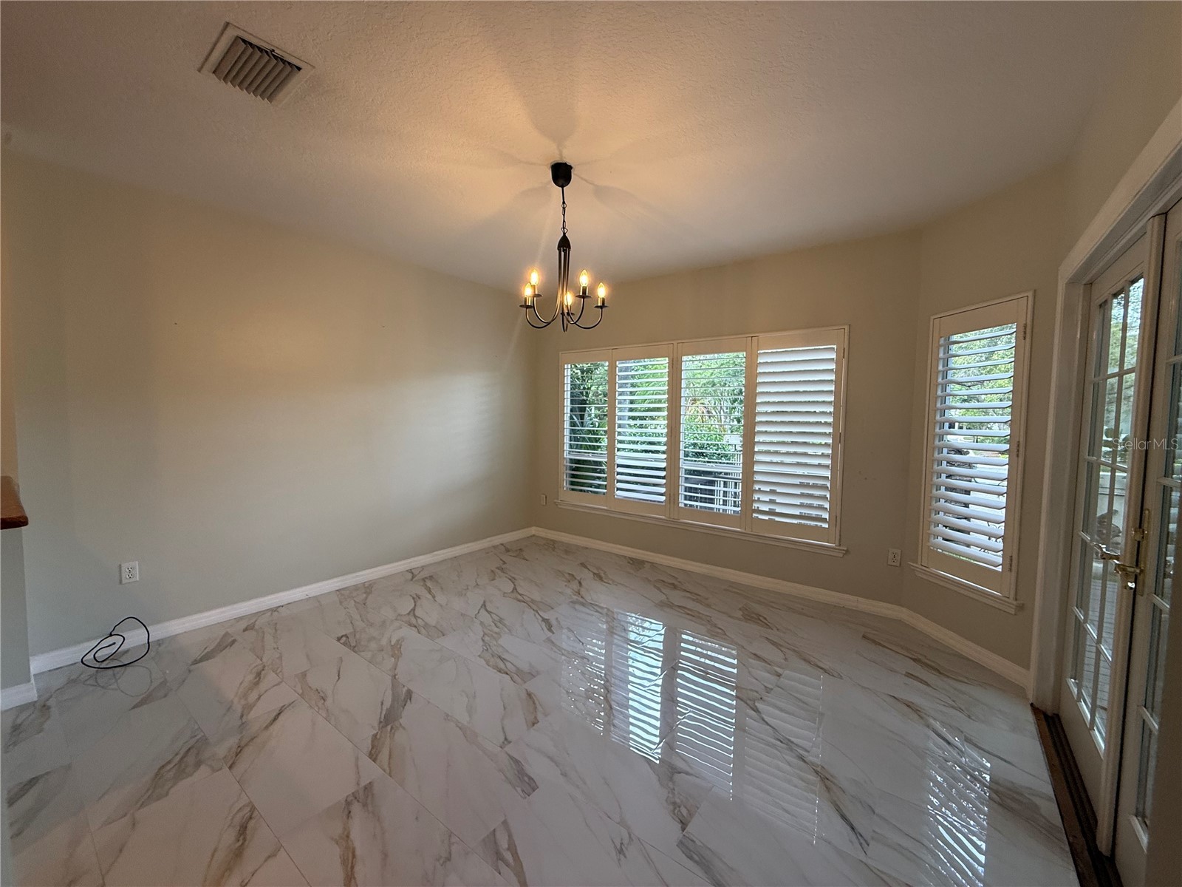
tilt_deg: -3.5
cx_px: 591
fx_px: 478
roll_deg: -1.0
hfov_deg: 102.1
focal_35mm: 14
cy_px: 444
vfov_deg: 85.7
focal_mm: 2.22
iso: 125
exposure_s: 1/120
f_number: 2.2
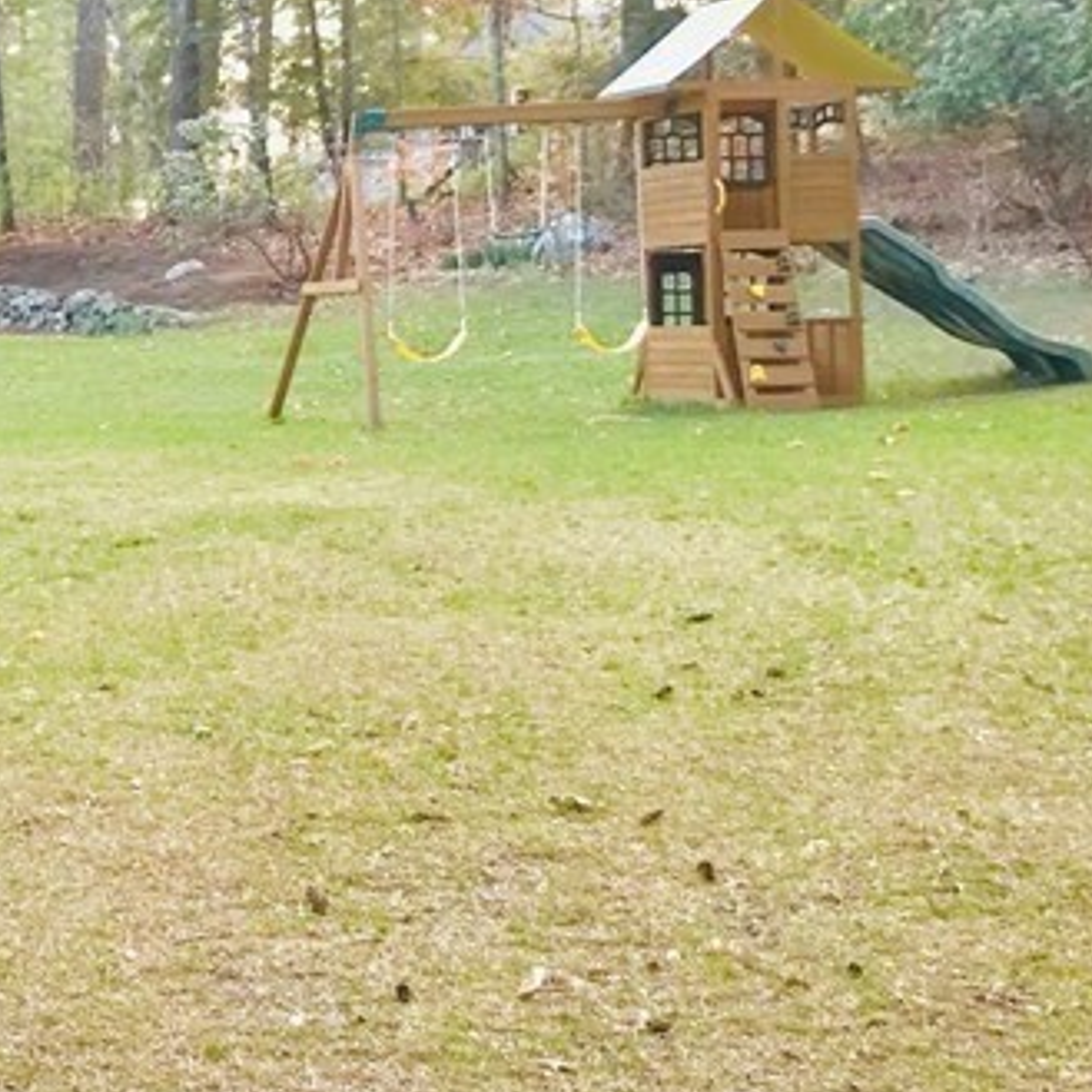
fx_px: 2748
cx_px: -179
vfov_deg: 22.3
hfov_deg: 21.1
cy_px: 262
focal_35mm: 77
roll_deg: +2.0
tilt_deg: +1.0
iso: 25
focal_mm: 3.99
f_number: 1.8
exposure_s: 1/60
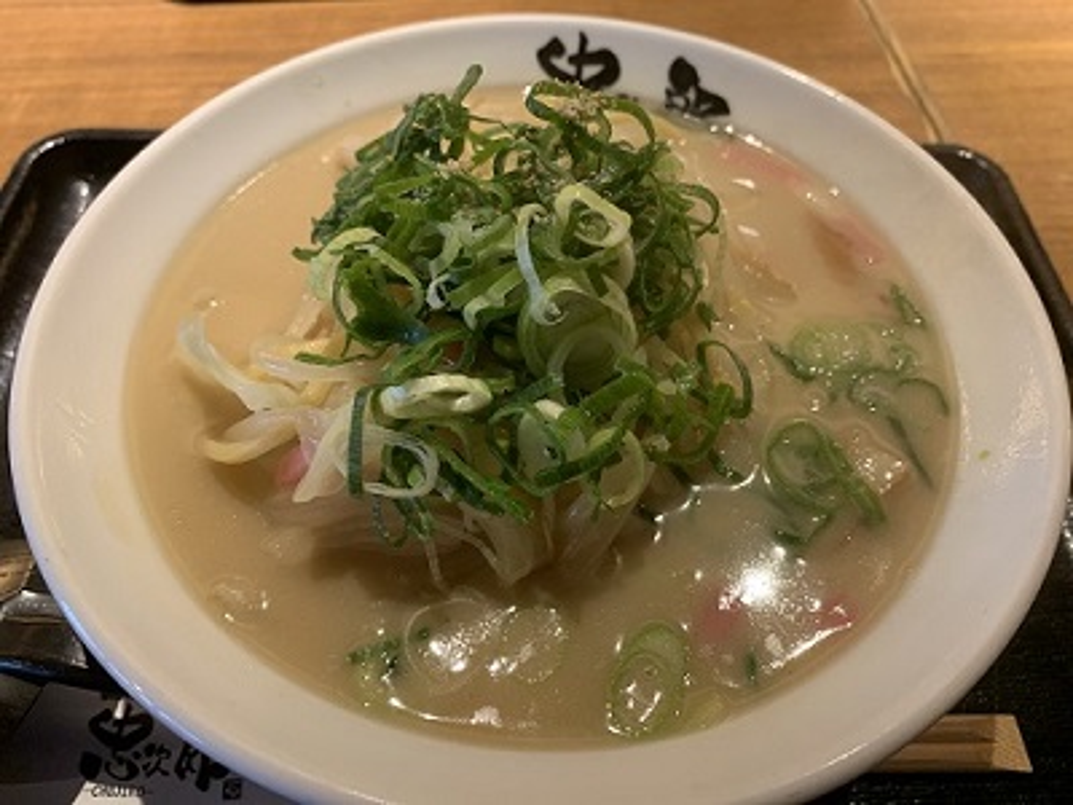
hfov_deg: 67.3
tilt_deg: -55.4
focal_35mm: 26
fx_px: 806
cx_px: 536
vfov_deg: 53.1
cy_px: 402
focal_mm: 4.25
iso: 160
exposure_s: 1/60
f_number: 1.8
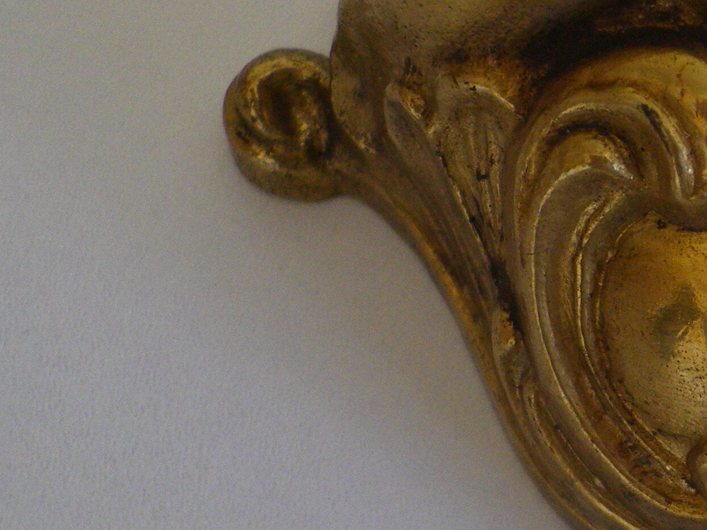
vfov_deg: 16.2
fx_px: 1838
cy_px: 454
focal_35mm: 90
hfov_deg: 19.9
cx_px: 932
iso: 100
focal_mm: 4.9
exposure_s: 1/60
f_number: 2.6
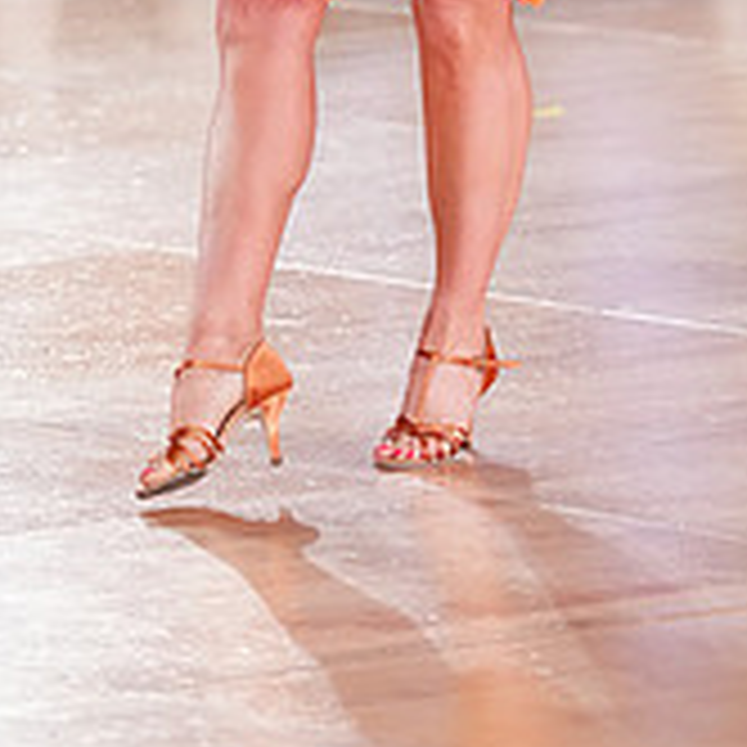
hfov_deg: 4.4
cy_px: -441
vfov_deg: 4.4
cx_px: 70
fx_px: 9766
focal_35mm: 400
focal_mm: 135
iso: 3200
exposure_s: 1/640
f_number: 3.2
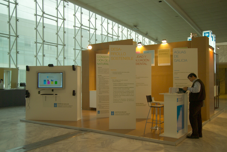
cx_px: 114
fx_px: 221
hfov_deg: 54.4
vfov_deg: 37.9
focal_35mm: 35
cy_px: 76
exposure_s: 1/20
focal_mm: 35
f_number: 5.6
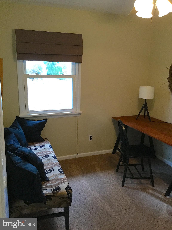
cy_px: 115
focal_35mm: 31
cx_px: 86
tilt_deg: -12.8
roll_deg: -0.2
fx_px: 205
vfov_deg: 58.4
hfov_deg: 45.4
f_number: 2.4
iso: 100
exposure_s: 1/30
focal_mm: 3.3
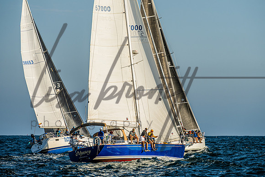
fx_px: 2003
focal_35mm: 272
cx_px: 145
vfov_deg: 5.1
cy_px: 73
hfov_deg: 7.6
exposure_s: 1/1250
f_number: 6.3
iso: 100
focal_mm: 200
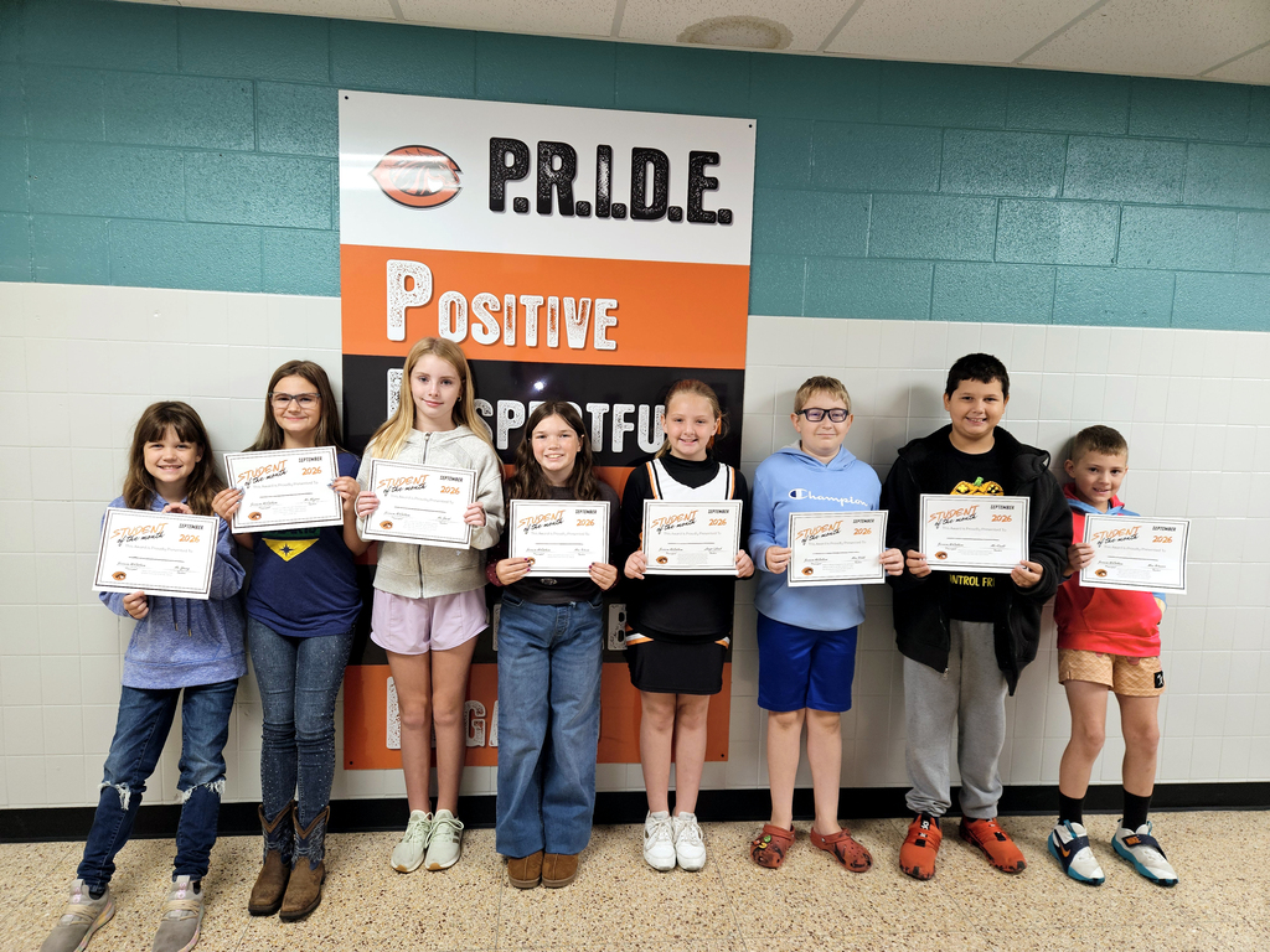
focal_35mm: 23
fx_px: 844
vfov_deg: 58.9
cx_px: 635
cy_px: 476
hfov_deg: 73.9
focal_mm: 5.4
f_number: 1.8
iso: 100
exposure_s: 1/40
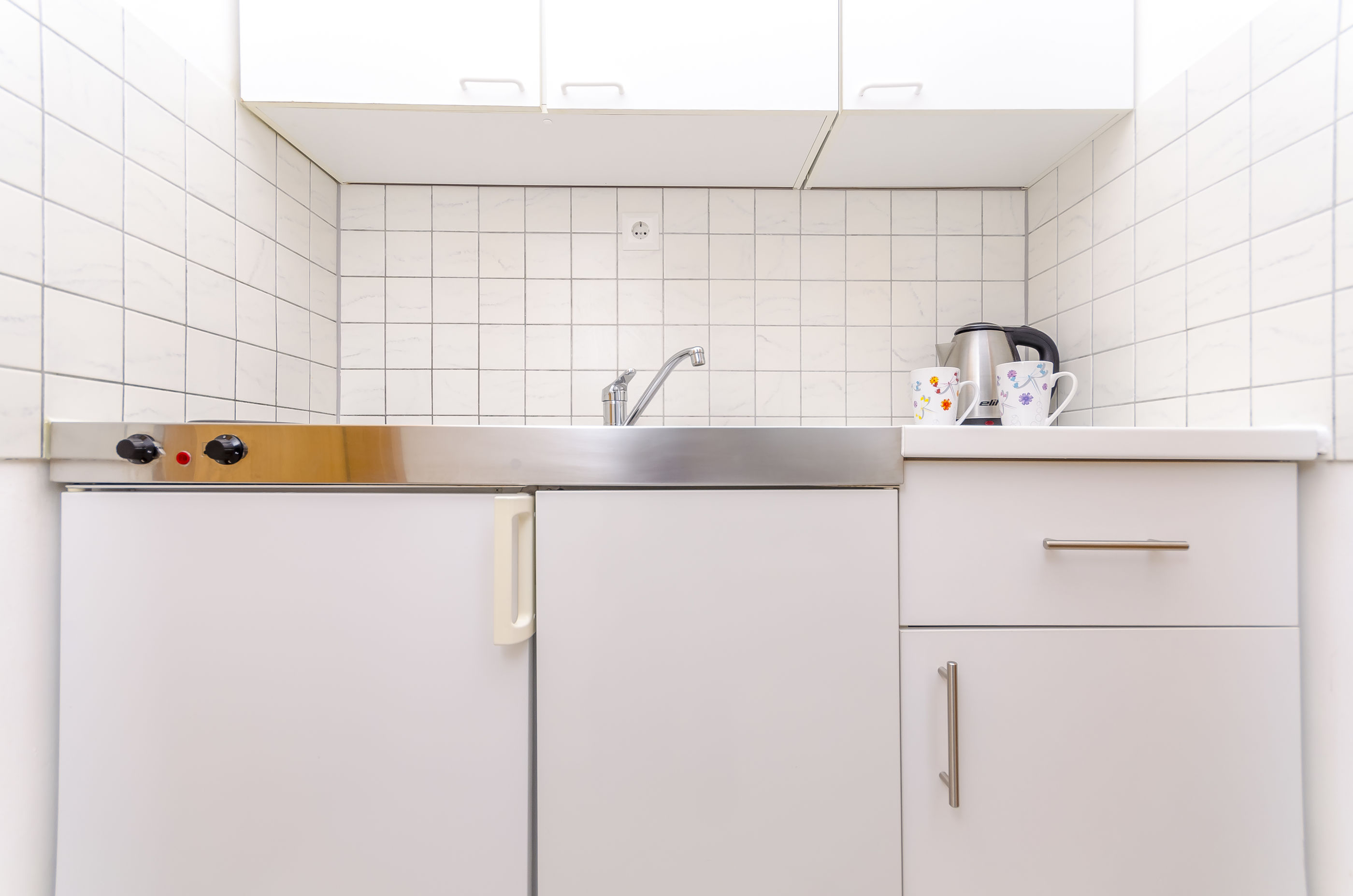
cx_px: 676
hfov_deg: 100.5
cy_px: 448
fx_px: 563
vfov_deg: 77.1
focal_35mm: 15
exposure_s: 1/100
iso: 250
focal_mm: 10
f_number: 8
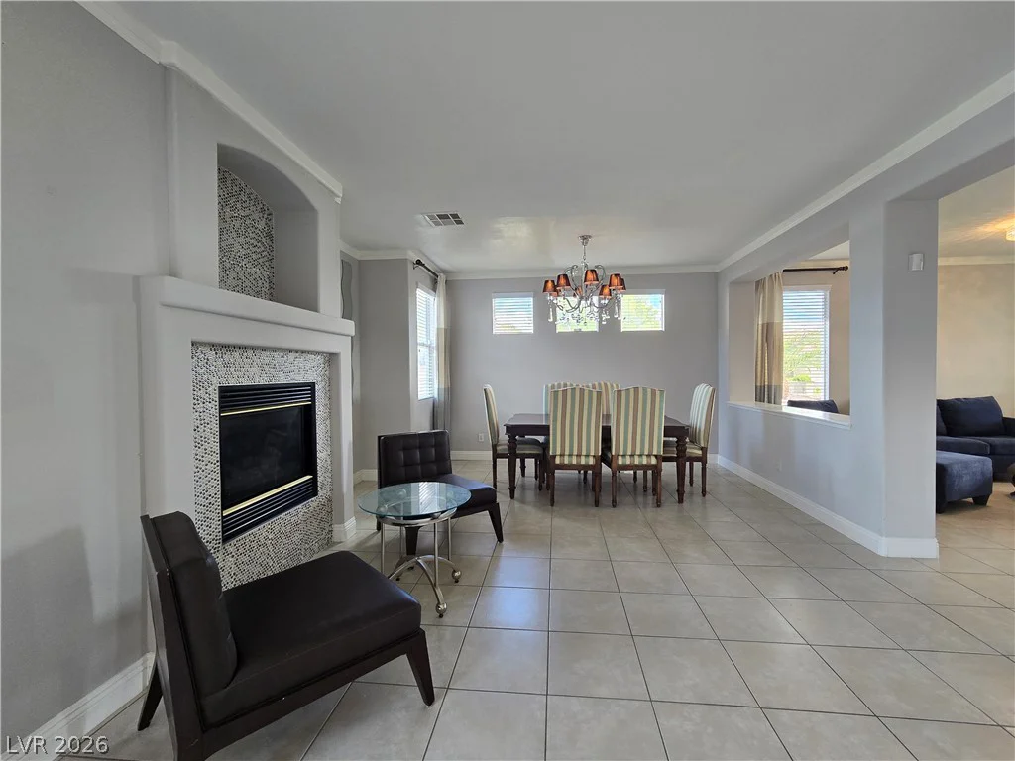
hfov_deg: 106.2
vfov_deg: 89.9
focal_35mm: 13
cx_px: 508
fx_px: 381
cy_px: 380
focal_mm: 2.2
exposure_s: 1/60
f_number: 2.2
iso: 100
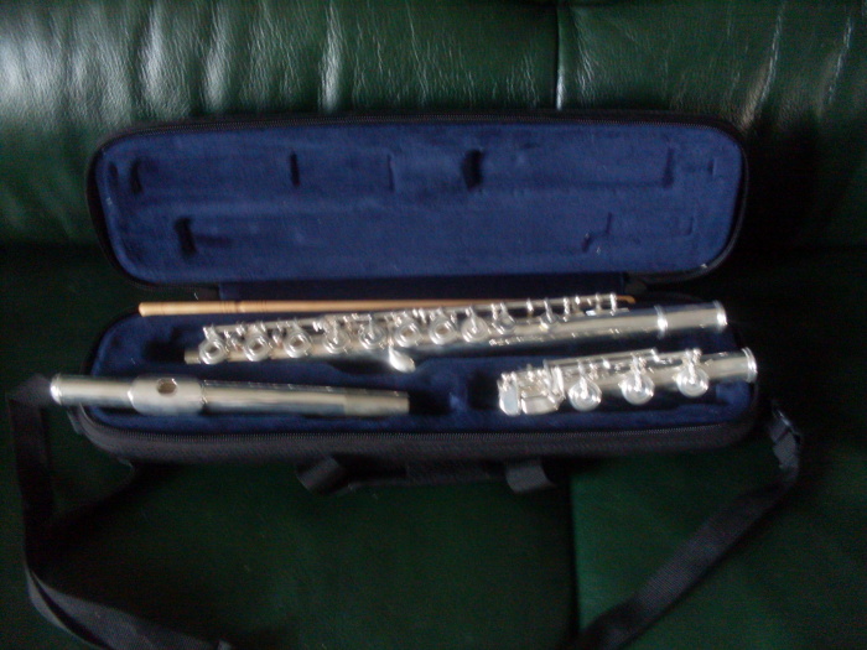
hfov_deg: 49.0
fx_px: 952
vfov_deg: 37.7
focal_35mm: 38
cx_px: 434
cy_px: 325
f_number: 2.8
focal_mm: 6.3
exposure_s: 1/6
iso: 200
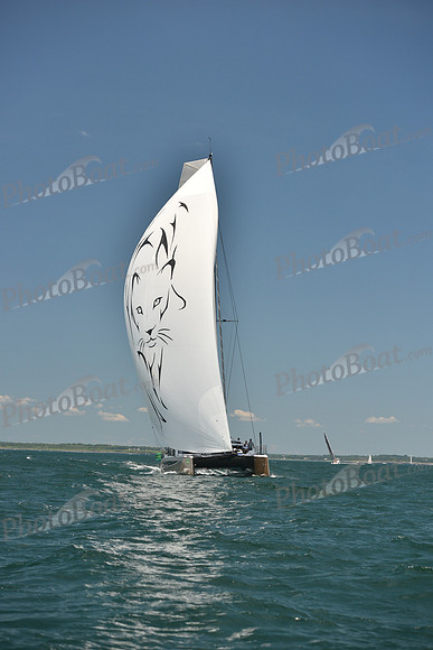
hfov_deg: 19.5
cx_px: 216
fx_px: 1262
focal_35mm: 70
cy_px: 325
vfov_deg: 28.8
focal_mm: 70
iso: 320
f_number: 4.5
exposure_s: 1/1250
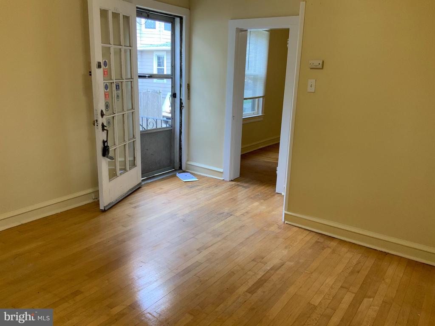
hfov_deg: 61.7
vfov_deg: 48.2
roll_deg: -1.7
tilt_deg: -14.0
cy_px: 163
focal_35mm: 29
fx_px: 364
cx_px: 218
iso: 64
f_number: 1.8
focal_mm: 3
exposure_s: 1/60
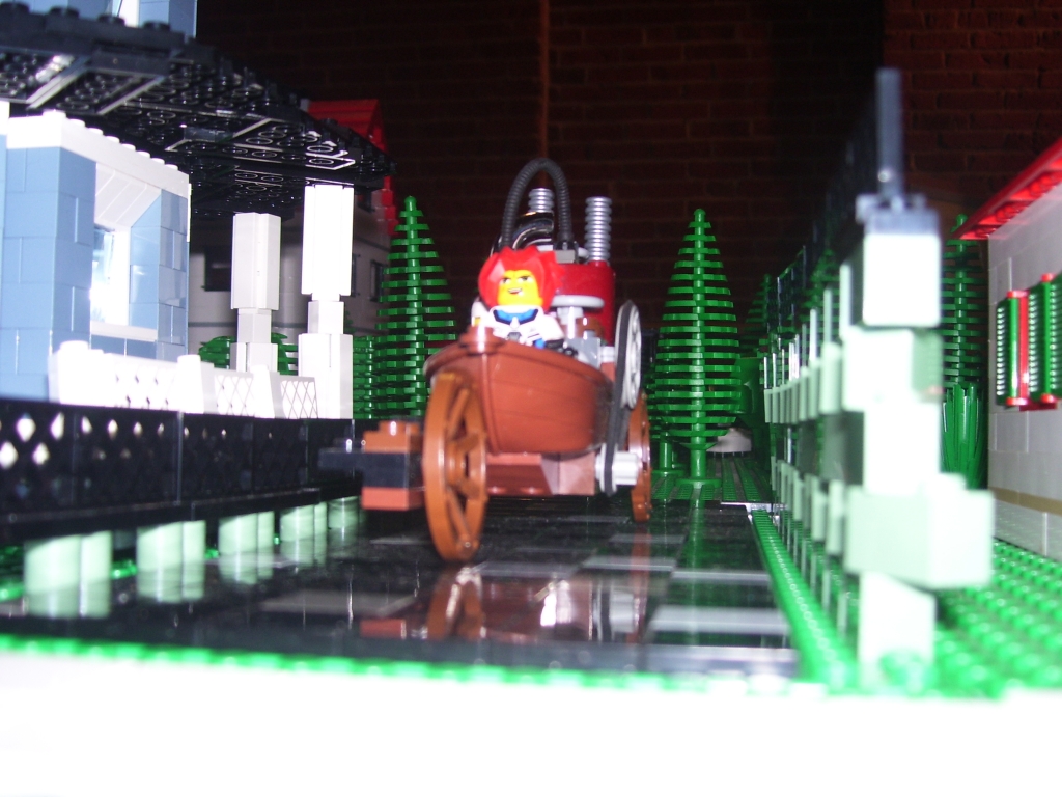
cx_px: 531
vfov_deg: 38.7
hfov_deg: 50.1
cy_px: 398
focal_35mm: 37
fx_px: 1135
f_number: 2.7
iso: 80
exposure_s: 1/60
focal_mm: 6
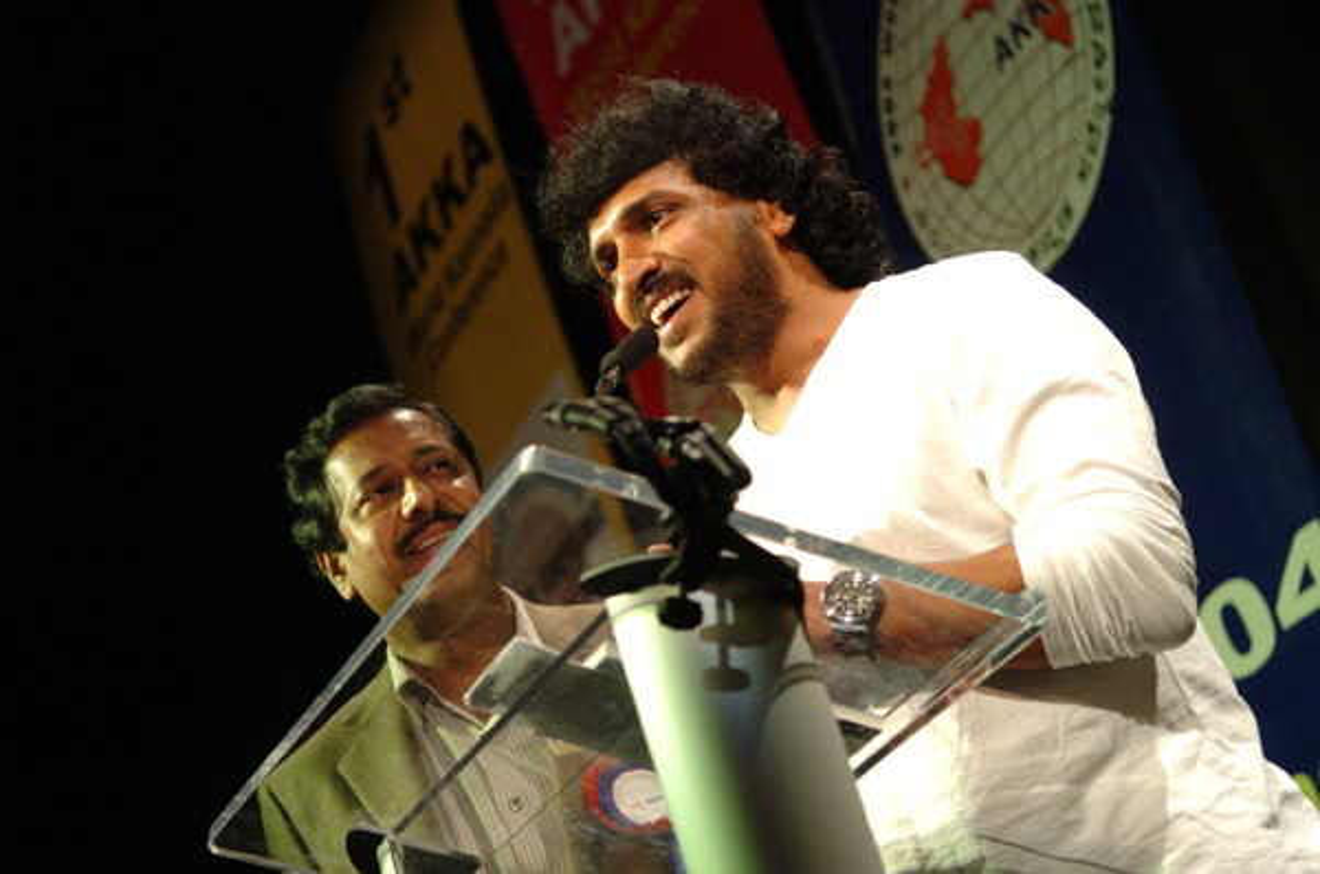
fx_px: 3018
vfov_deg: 16.5
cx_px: 660
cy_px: 437
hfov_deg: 24.7
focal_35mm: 82
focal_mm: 55
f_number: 2.8
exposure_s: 1/100
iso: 400
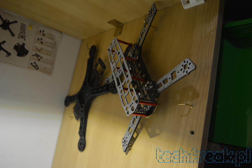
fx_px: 231
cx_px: 126
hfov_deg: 57.2
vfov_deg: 40.0
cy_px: 84
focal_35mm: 33
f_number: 4
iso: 720
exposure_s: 1/60
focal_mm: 22
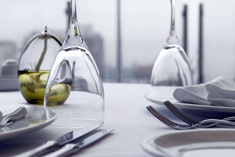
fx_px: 538
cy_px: 78
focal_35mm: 82
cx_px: 118
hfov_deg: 24.6
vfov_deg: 16.5
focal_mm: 55
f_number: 5.6
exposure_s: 1/60
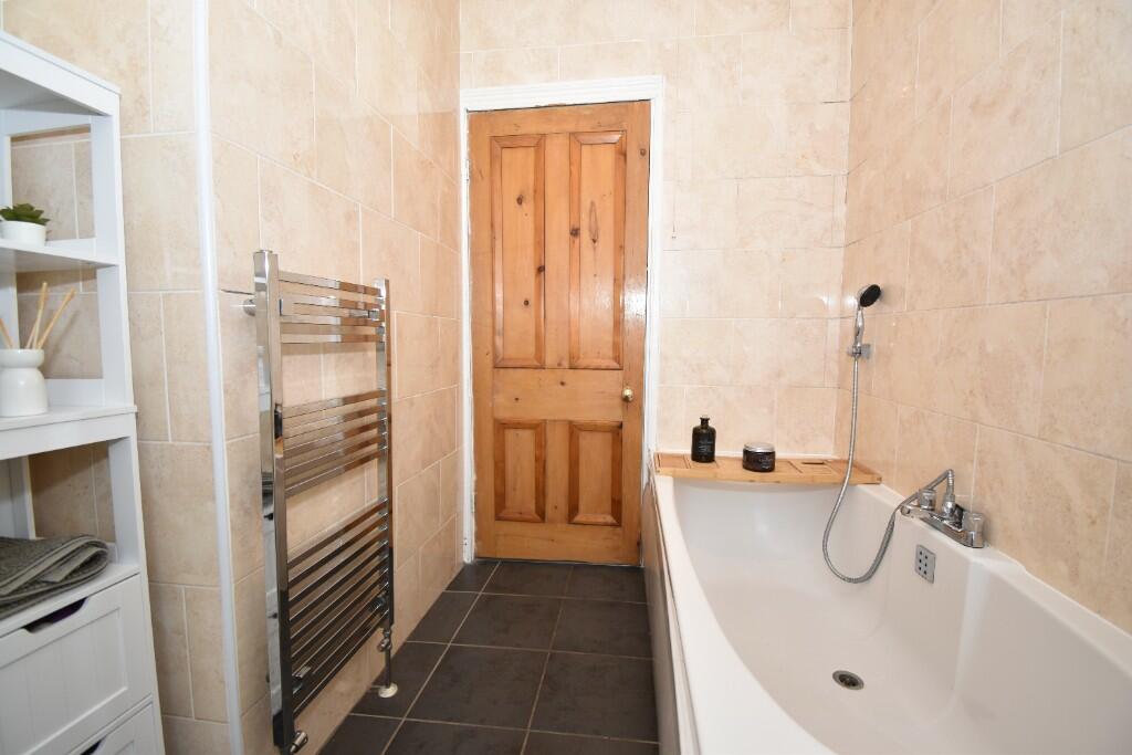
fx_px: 472
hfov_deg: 100.4
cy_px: 378
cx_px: 566
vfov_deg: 77.3
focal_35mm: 15
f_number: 4.5
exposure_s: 1/60
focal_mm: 10
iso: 100
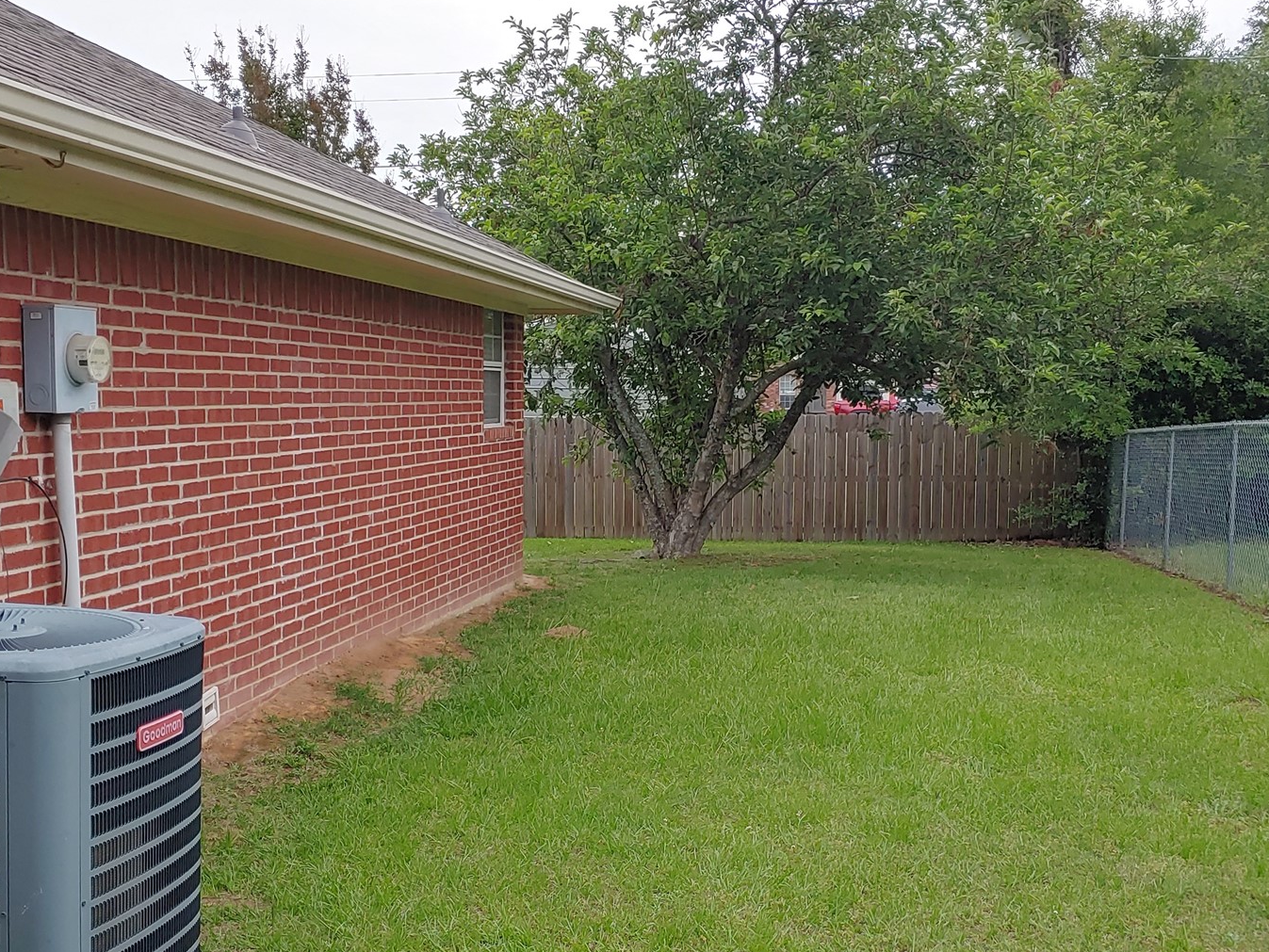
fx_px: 1393
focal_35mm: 38
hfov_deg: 49.0
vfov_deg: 37.6
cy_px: 558
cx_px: 627
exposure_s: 1/153
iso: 50
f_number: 1.5
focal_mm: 4.23
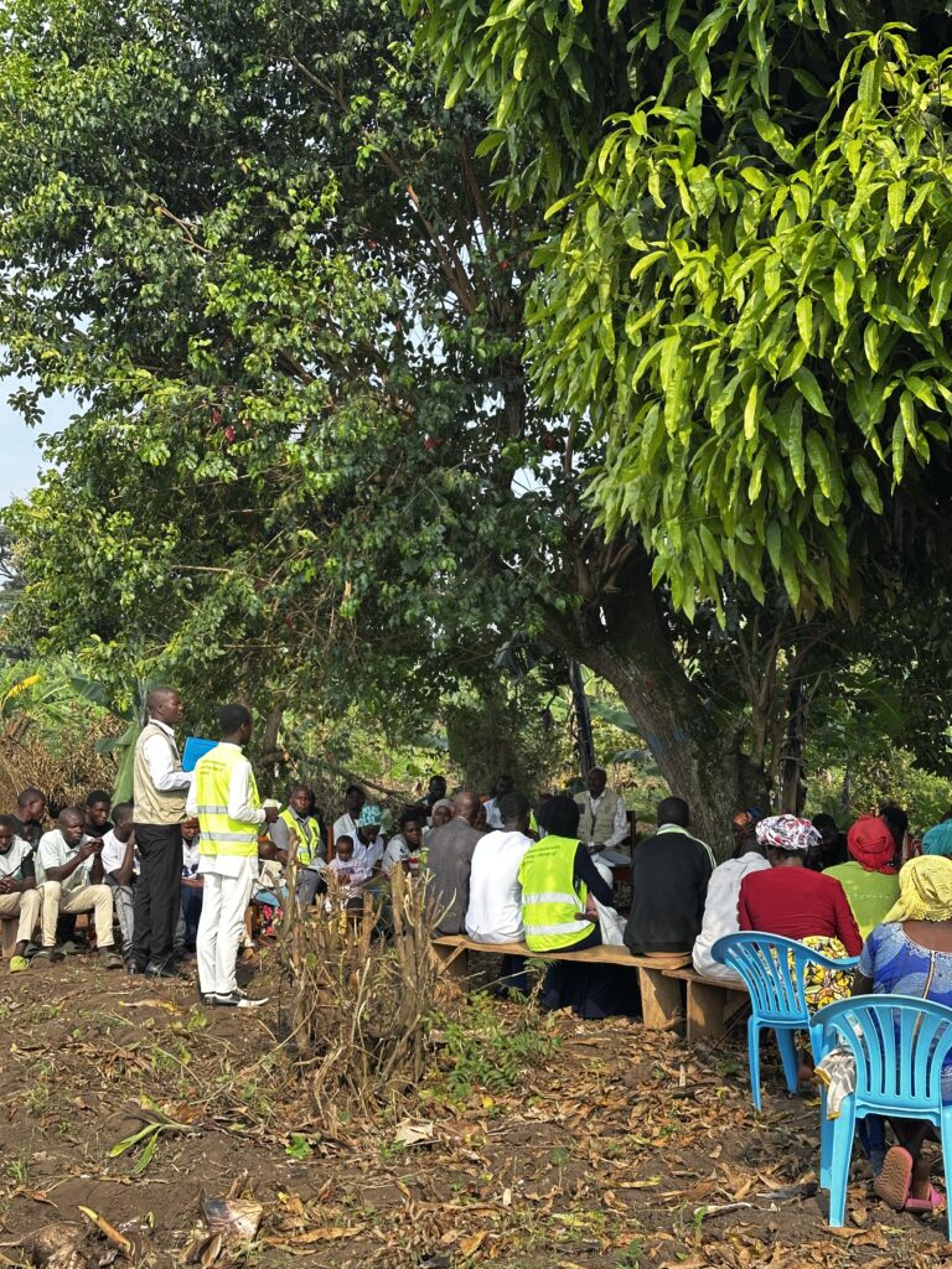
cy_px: 634
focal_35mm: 48
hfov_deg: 30.3
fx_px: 1760
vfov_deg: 39.7
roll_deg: -0.9
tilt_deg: +6.1
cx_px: 476
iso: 64
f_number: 1.78
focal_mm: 6.86
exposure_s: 1/587
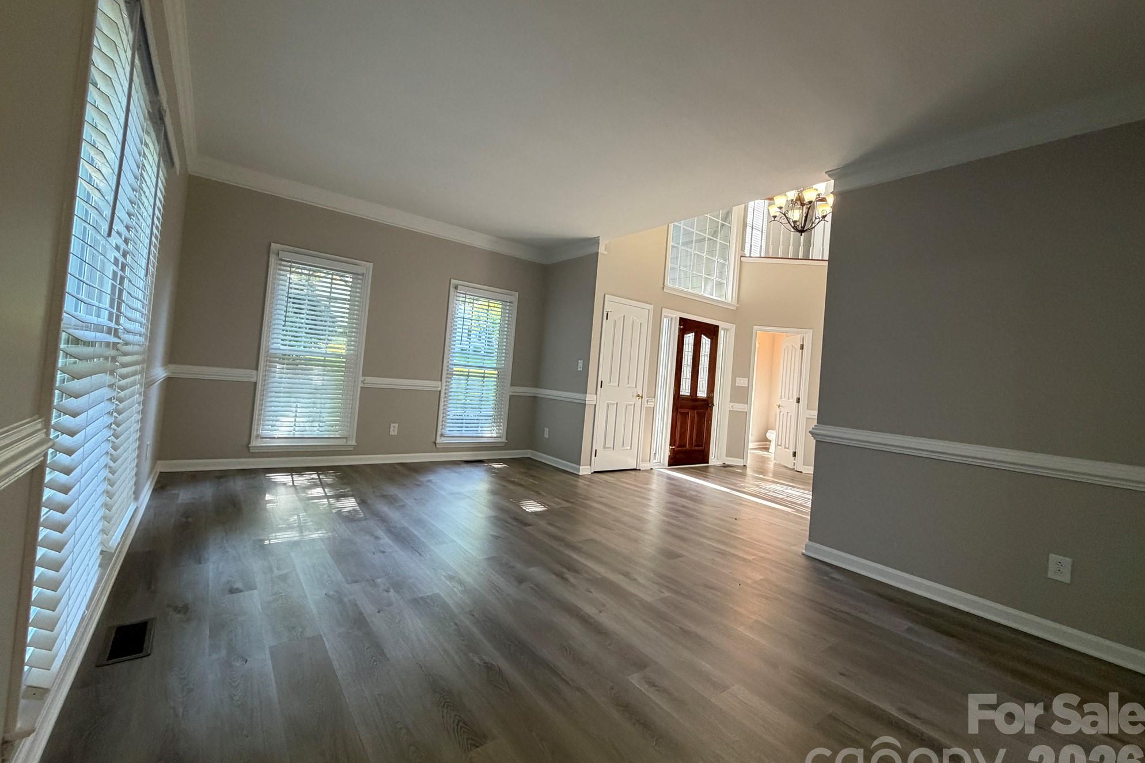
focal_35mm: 15
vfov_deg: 77.3
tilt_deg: +1.4
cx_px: 562
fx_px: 477
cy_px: 365
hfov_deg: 100.4
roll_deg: -4.5
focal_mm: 2.22
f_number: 2.2
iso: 320
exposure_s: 1/78
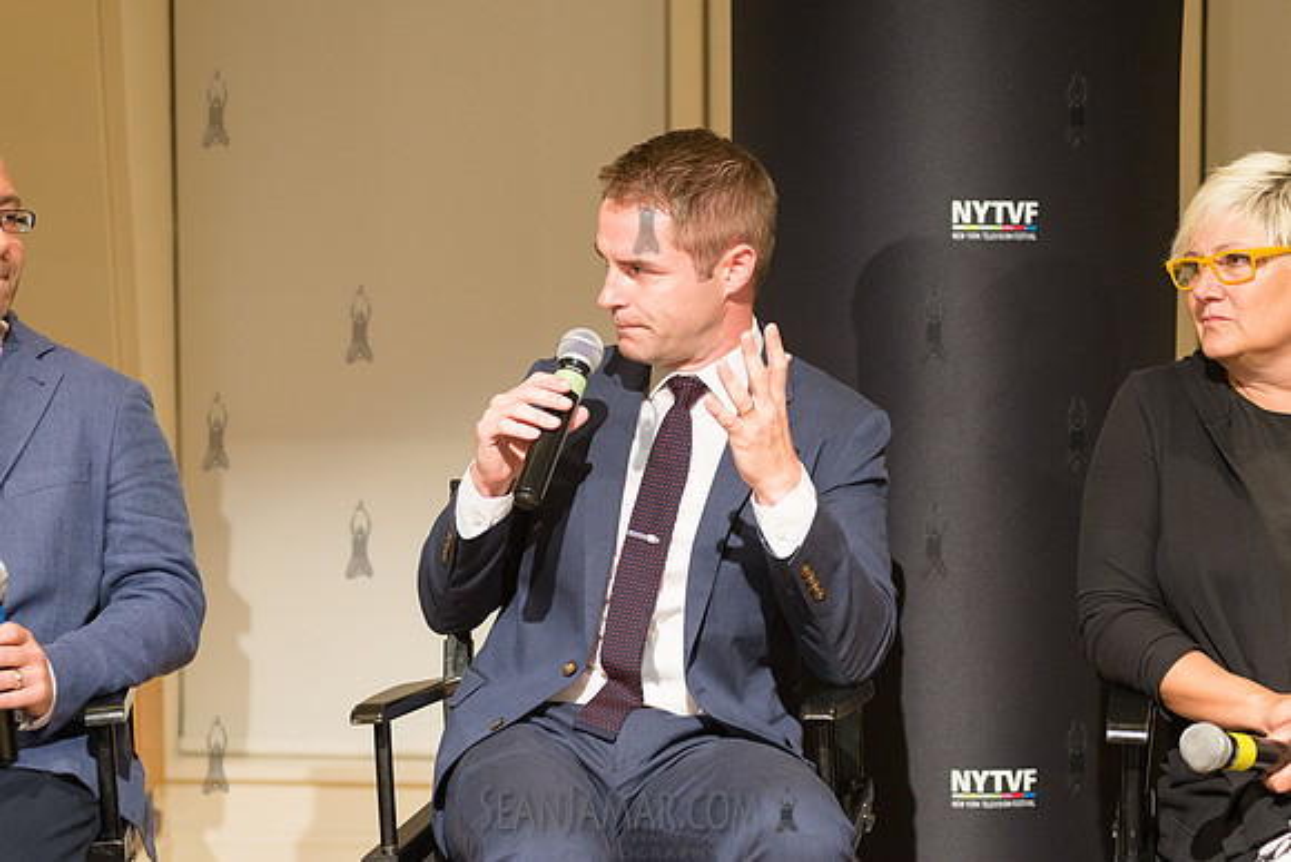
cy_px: 431
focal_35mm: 80
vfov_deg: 17.1
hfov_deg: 25.4
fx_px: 2869
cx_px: 646
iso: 2500
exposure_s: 1/160
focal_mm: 80
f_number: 4
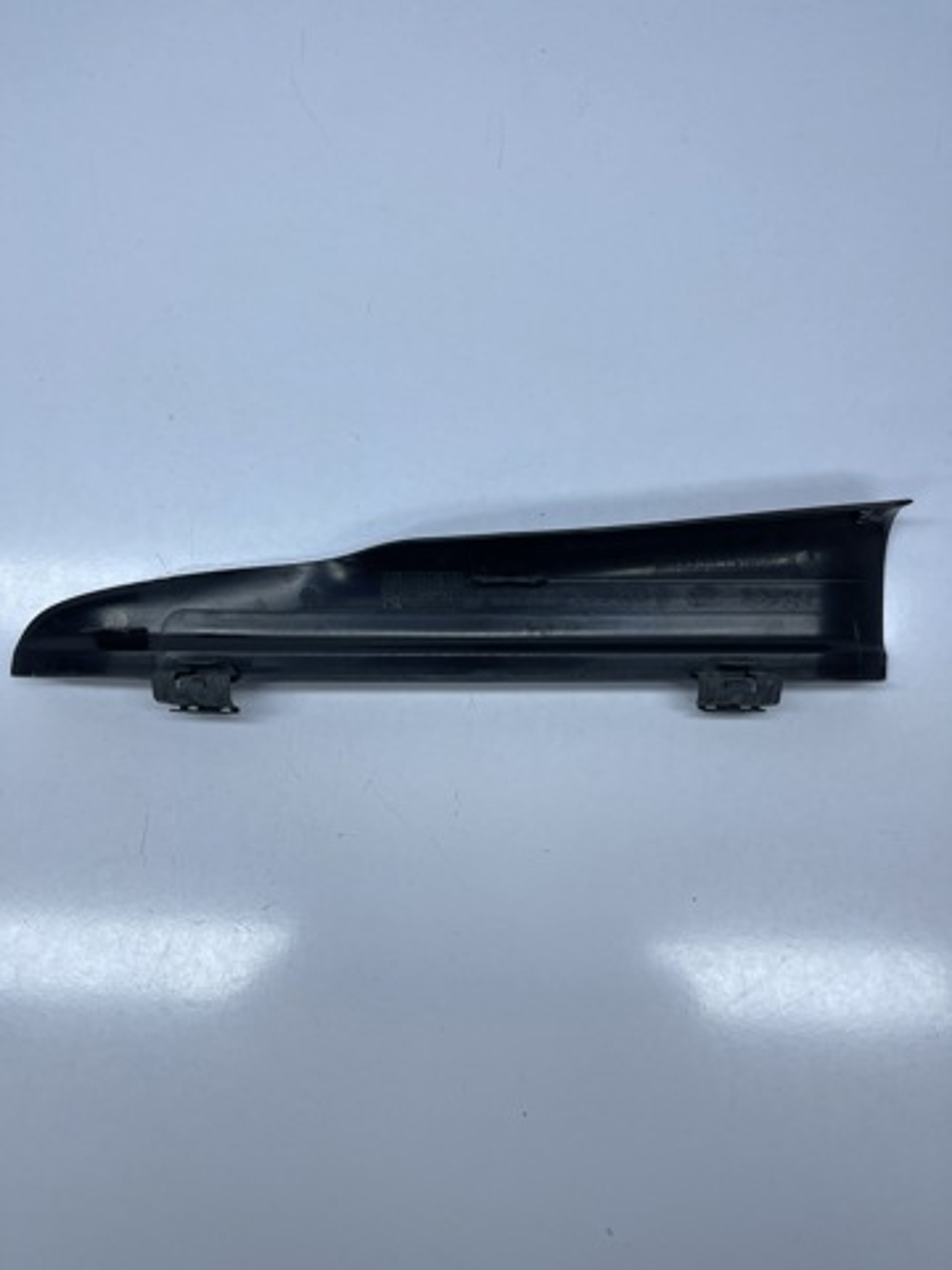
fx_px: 917
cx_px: 476
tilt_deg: -86.5
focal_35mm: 25
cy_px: 635
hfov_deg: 54.9
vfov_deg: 69.4
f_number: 1.6
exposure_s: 1/1618
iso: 32
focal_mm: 5.1
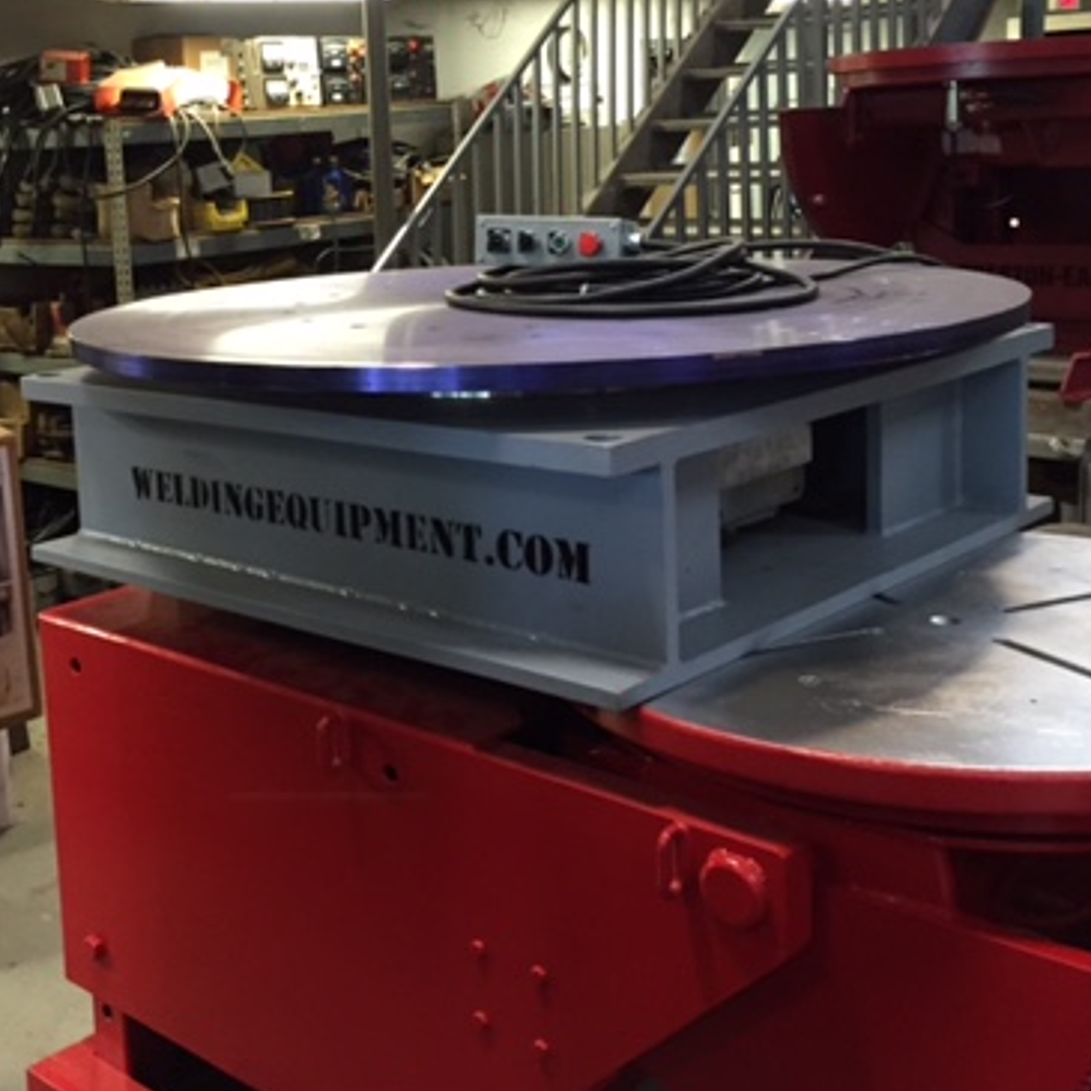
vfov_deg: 37.2
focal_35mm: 45
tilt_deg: -8.2
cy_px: 386
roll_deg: +3.2
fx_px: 1605
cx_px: 320
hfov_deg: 36.9
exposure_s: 1/30
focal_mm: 4.15
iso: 160
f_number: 2.2
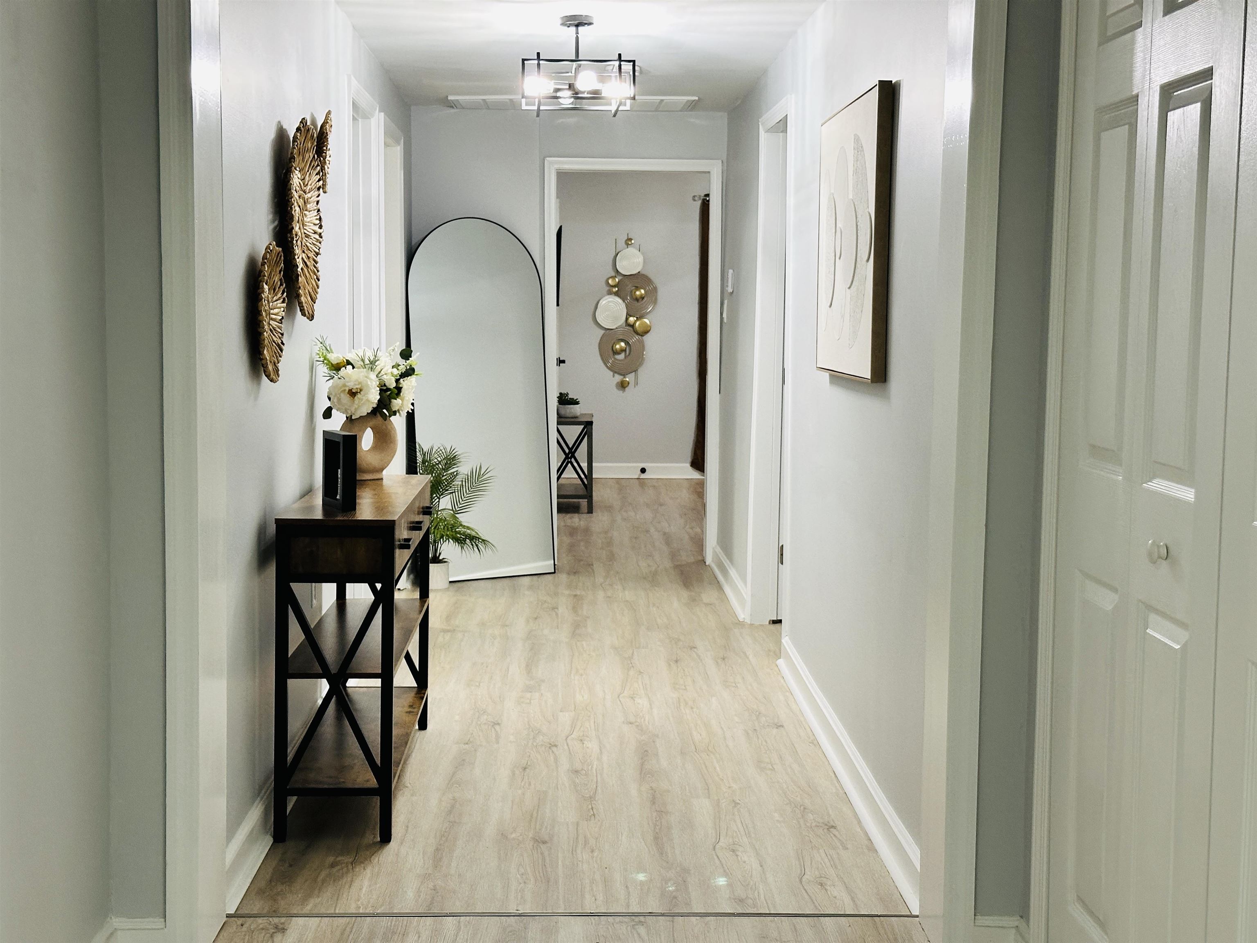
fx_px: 1743
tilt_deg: -6.1
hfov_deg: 39.7
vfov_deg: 30.3
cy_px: 472
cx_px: 628
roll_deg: -0.7
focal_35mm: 48
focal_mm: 6.86
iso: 200
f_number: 1.78
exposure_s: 1/60
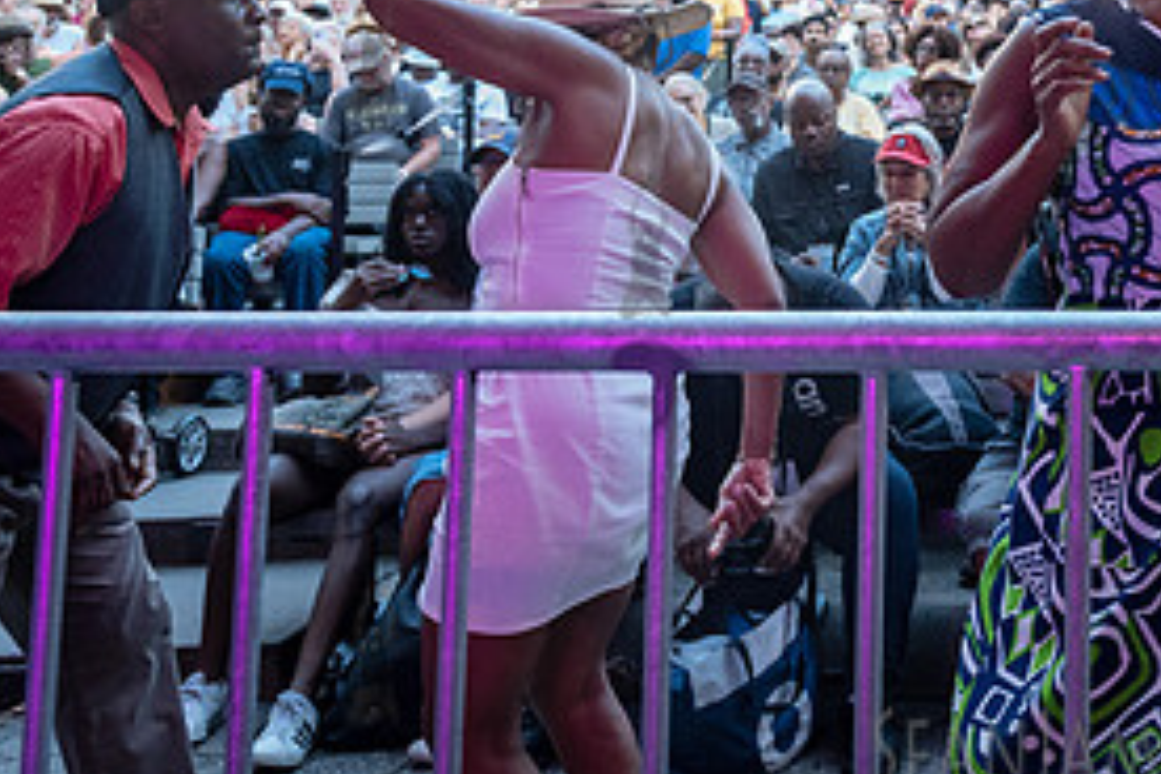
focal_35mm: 53
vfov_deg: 24.6
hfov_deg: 33.9
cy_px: 40
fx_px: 1709
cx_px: 1186
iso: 3200
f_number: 4
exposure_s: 1/400
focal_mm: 24
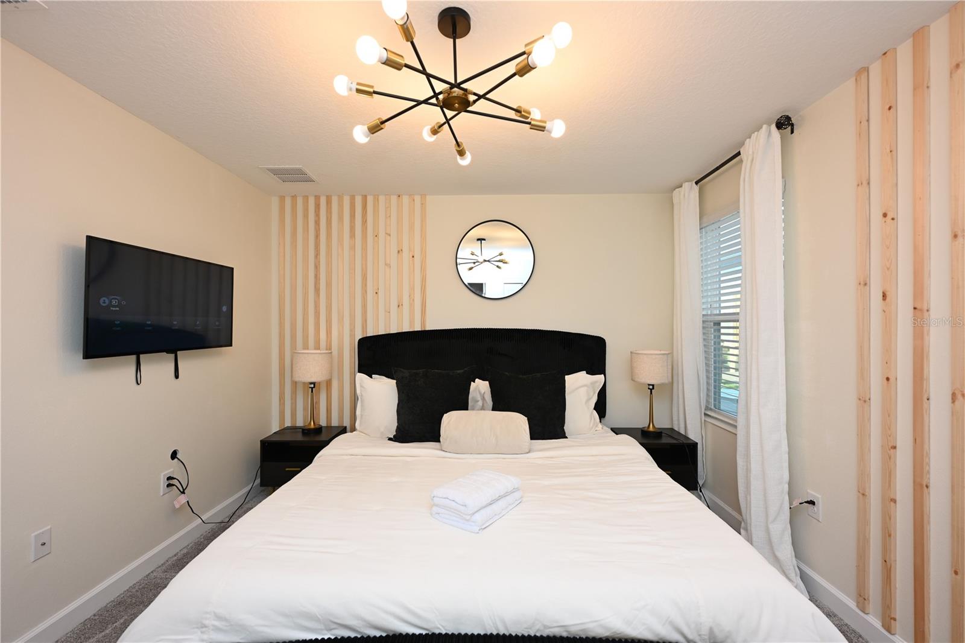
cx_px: 482
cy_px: 322
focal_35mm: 14
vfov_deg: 81.2
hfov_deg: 104.3
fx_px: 375
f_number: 5
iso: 200
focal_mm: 14
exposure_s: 1/100
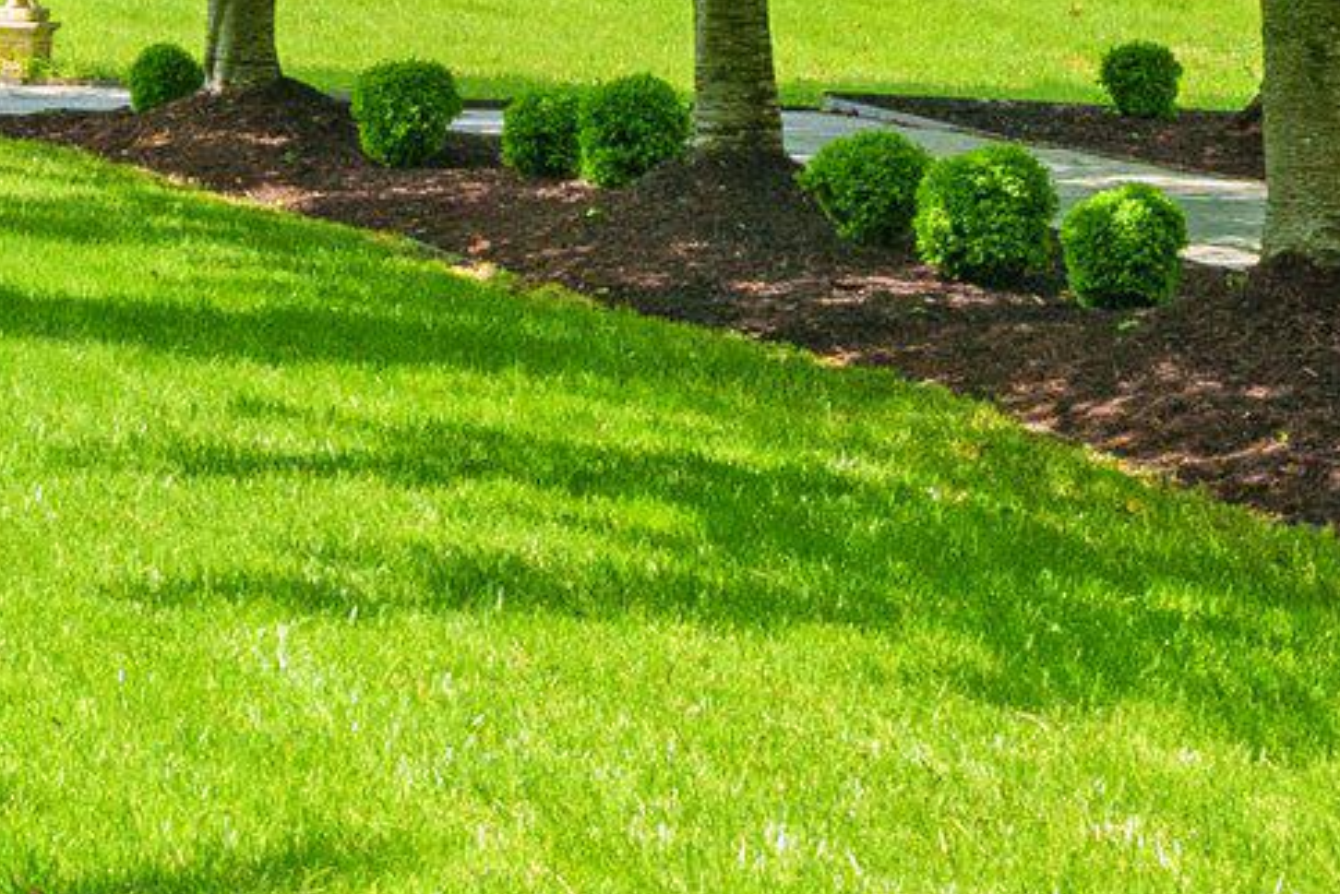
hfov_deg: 12.5
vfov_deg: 9.1
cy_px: -245
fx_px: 5510
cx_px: -1177
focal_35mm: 148
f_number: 10
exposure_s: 1/250
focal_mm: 35
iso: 640
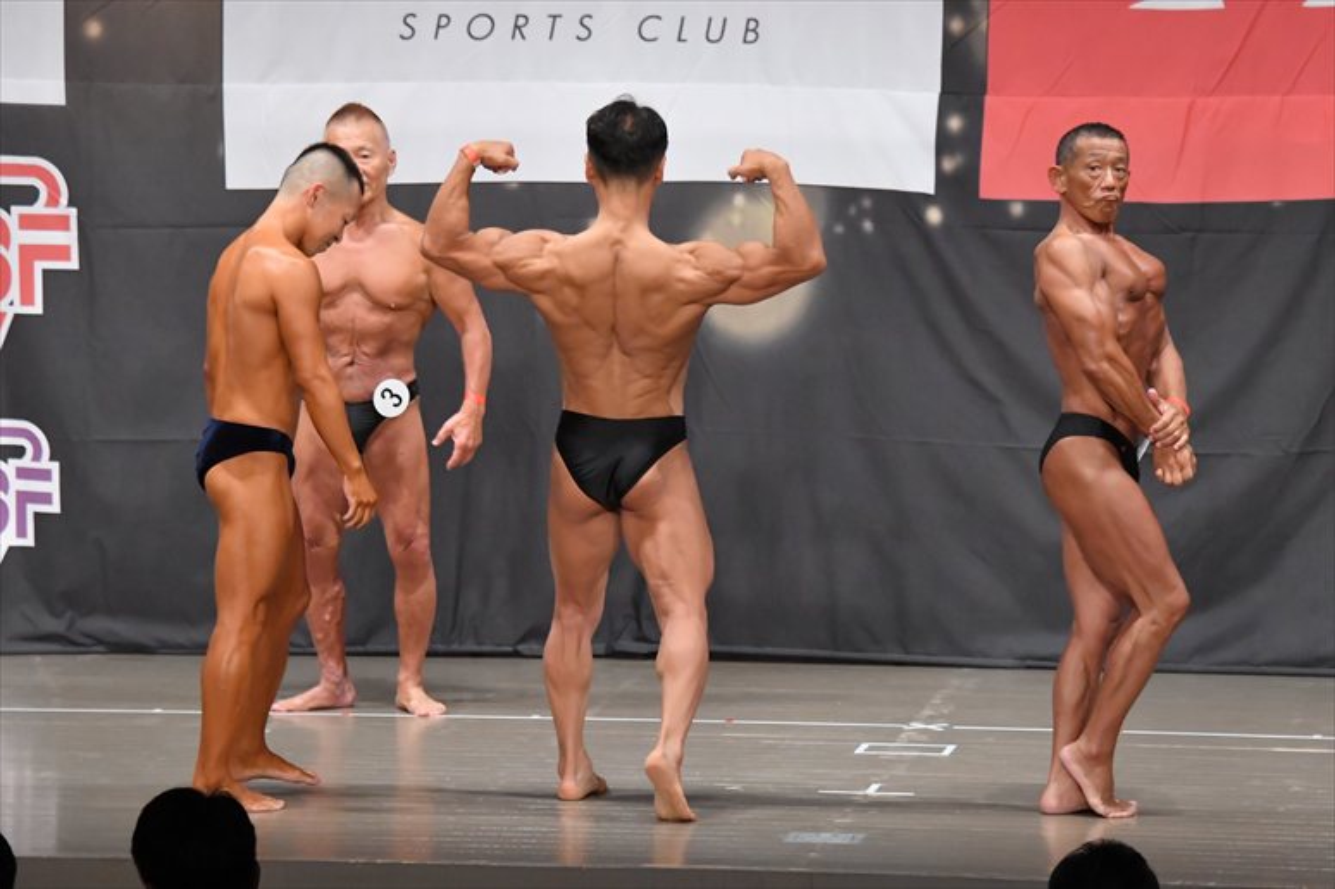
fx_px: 6931
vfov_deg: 7.3
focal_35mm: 187
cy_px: 444
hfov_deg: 11.0
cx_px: 668
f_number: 5.6
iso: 6400
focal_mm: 125
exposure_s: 1/400
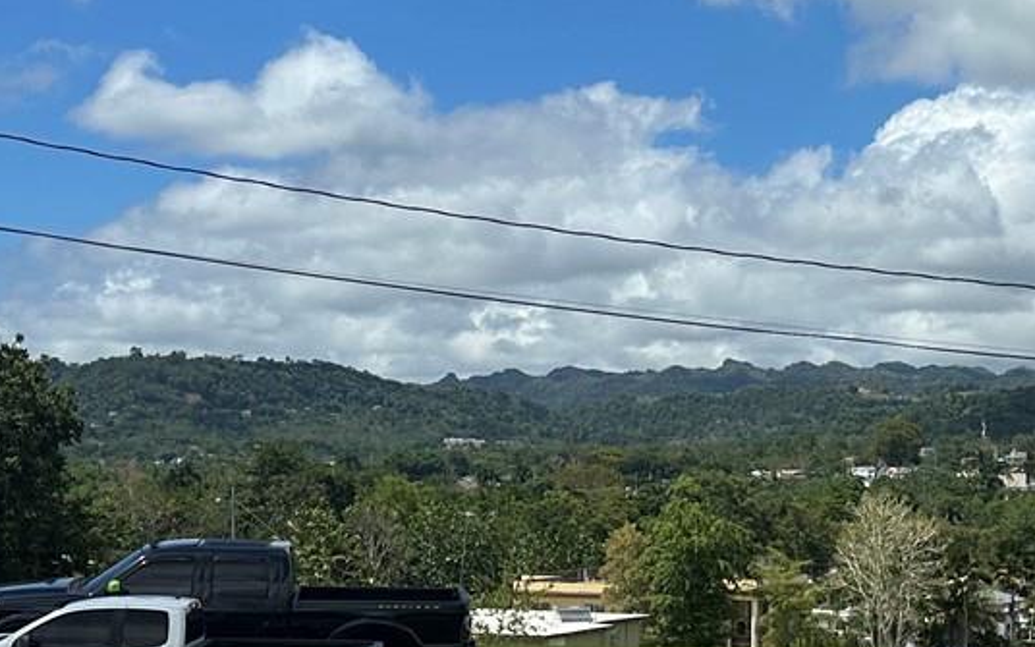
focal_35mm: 76
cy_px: 284
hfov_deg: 26.7
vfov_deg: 17.2
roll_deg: +0.7
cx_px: 794
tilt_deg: +6.0
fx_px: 2144
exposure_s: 1/18519
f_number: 1.78
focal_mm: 6.86
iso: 100
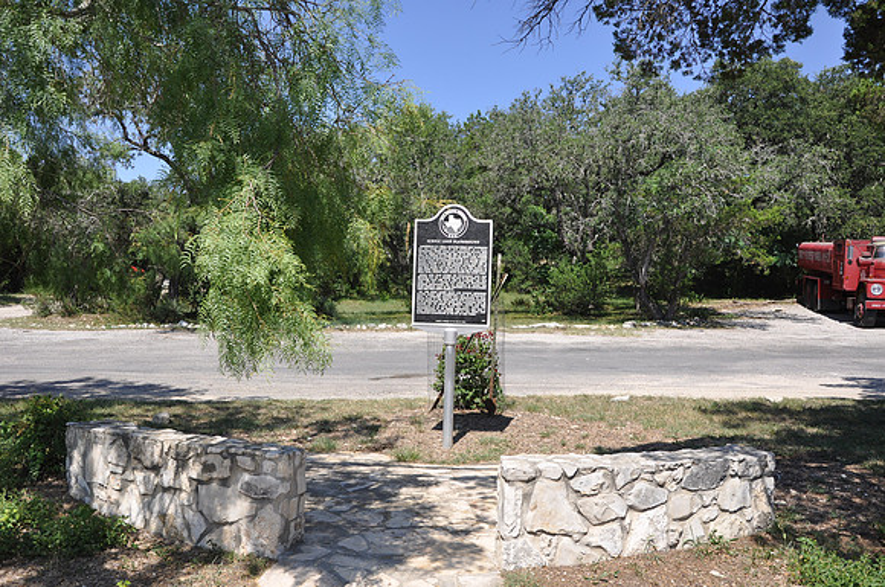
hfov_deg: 57.3
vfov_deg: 39.9
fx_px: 810
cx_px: 442
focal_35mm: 33
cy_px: 294
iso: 200
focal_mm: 22
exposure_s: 1/200
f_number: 7.1
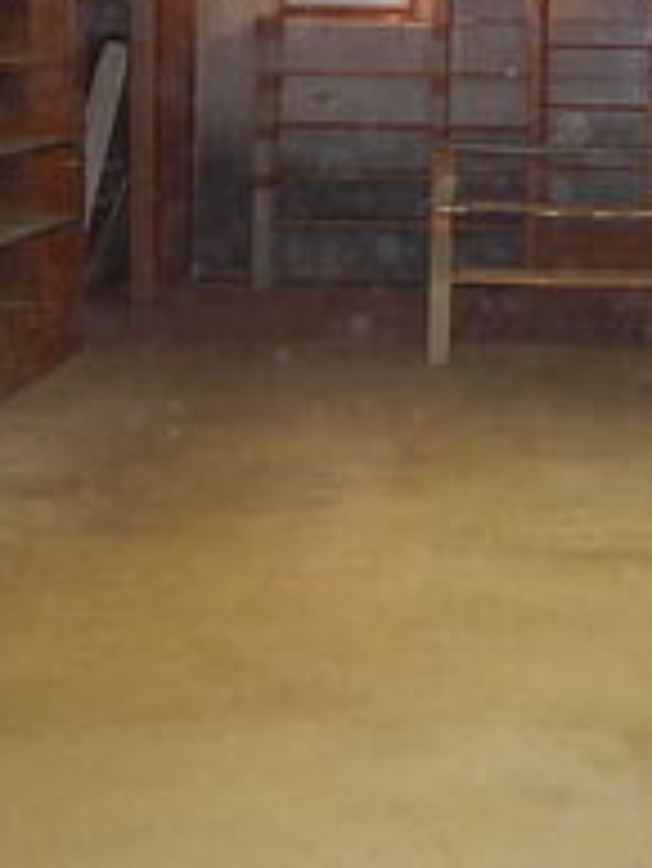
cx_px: 486
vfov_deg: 26.2
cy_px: 184
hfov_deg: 20.0
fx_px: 1831
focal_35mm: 73
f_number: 3
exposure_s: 1/30
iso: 200
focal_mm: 4
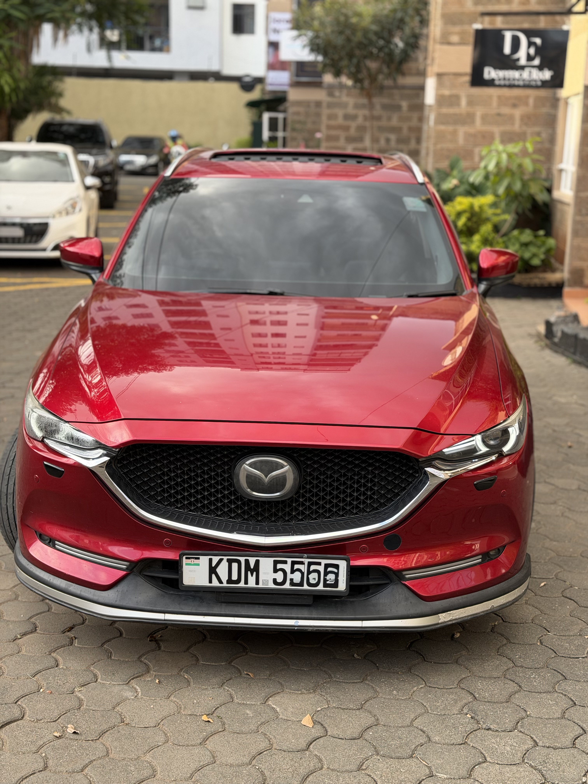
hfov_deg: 30.3
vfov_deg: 39.7
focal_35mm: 48
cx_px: 294
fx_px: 1087
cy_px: 392
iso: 64
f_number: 1.78
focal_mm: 6.76
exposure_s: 1/292
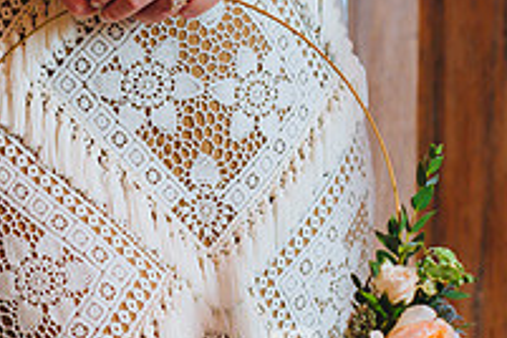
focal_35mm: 144
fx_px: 2028
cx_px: 169
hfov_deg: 14.2
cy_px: 184
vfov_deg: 9.5
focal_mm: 50
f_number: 2.8
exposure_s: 1/100
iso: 1250
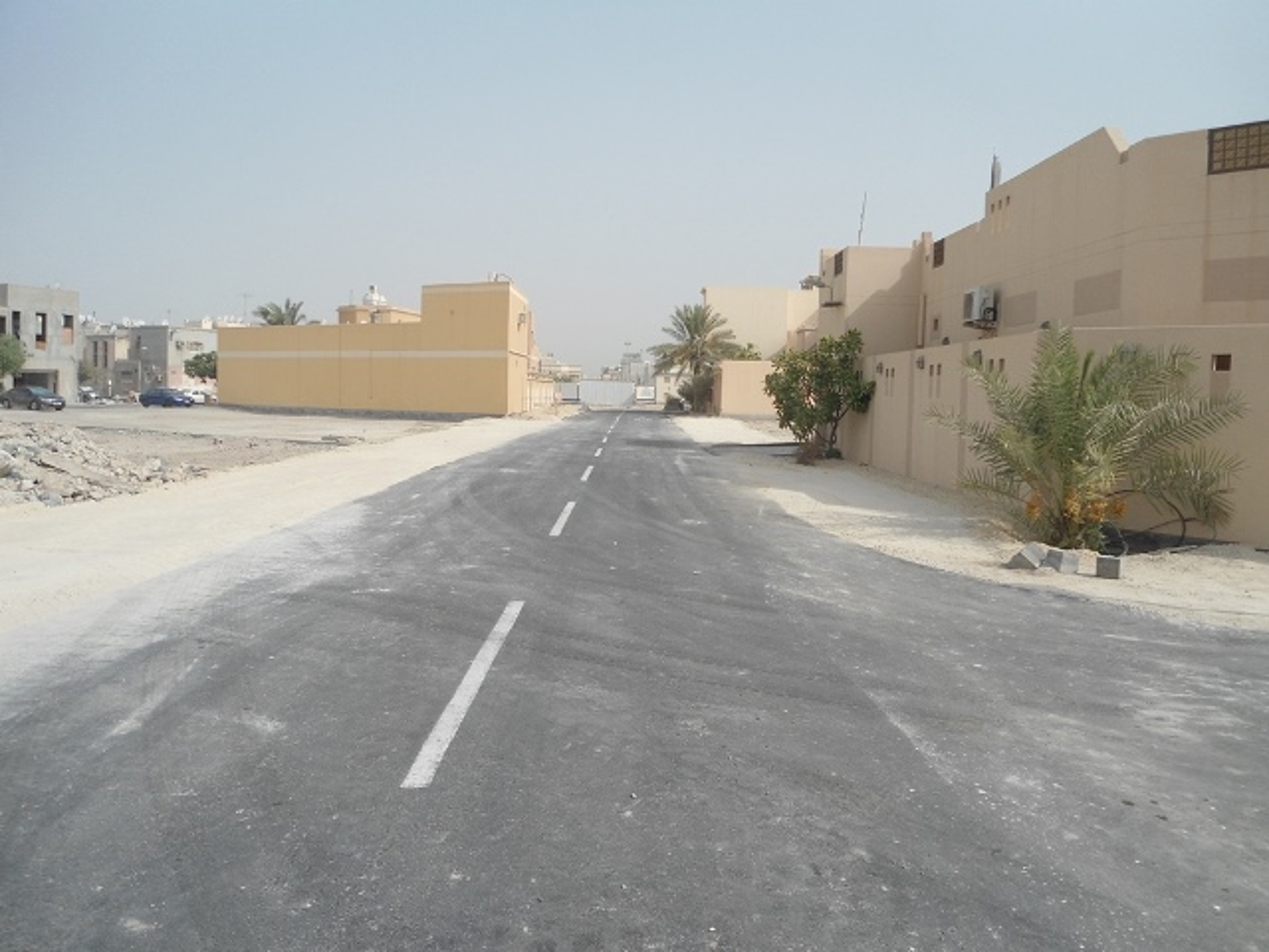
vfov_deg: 53.1
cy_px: 476
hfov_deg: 67.3
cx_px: 634
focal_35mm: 26
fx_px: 953
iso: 80
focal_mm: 4.7
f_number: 8
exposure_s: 1/200
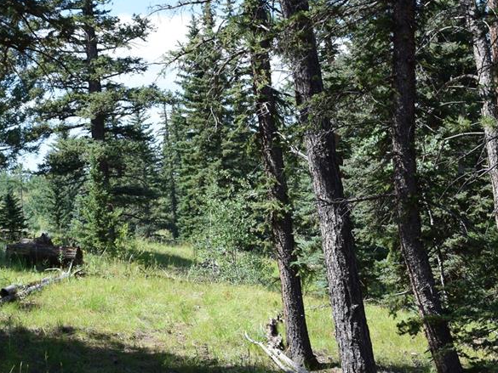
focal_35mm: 101
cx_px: 240
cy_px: 214
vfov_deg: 14.6
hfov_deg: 19.4
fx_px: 1453
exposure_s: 1/250
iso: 400
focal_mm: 40
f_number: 10
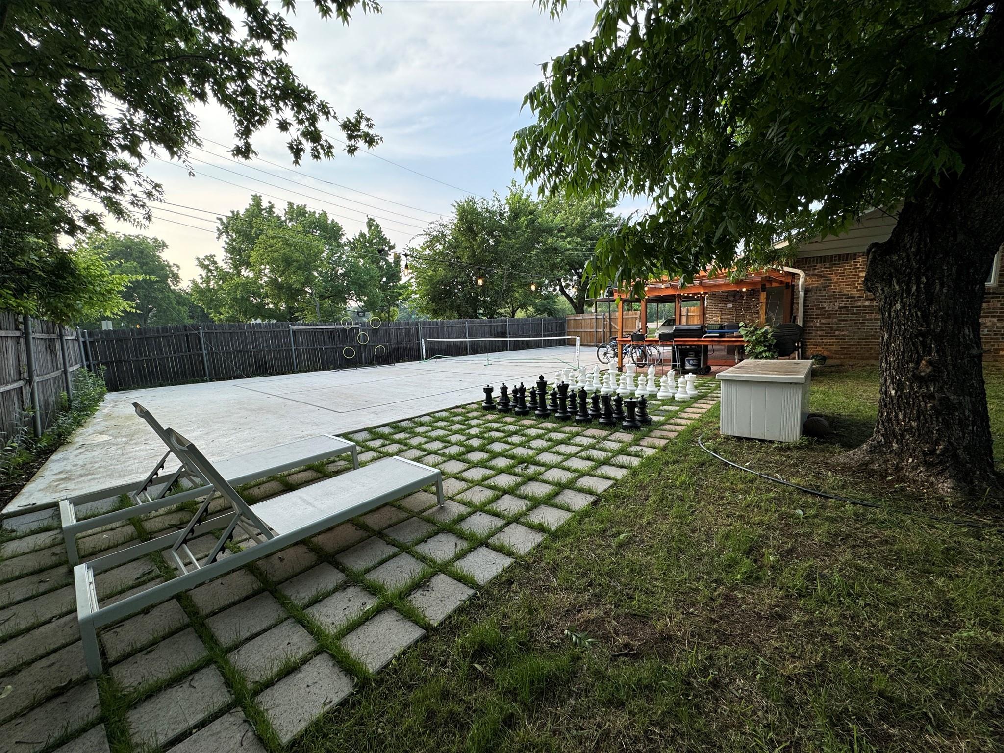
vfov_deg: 85.7
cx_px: 502
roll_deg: +1.7
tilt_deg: -7.9
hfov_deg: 102.1
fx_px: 406
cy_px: 376
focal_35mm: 14
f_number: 2.2
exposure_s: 1/142
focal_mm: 2.22
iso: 40
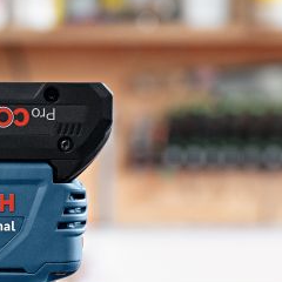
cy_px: 370
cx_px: -22
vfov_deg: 8.5
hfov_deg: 8.6
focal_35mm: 202
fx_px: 1862
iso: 800
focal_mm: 57
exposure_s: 1/60
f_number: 4
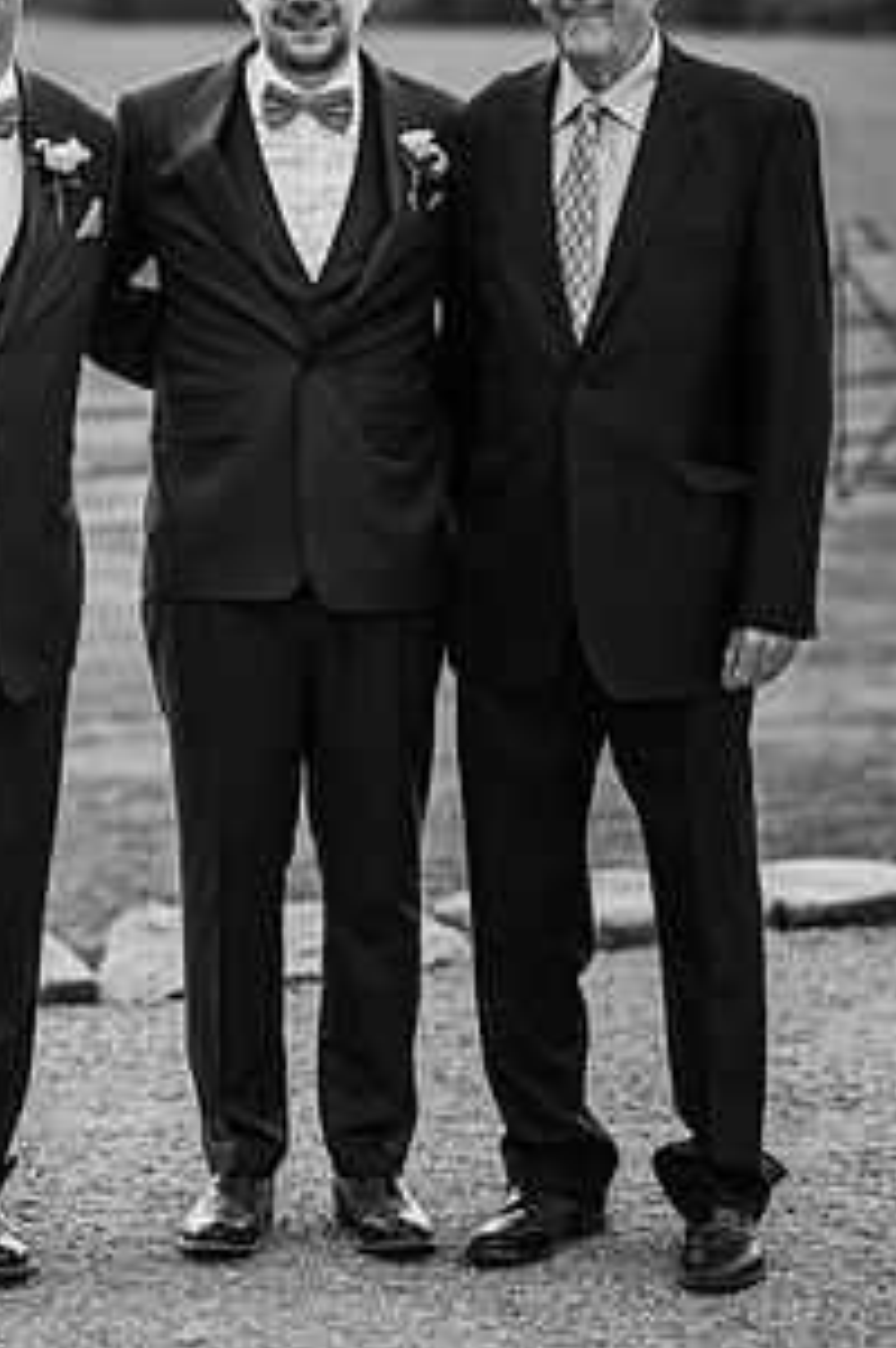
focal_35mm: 127
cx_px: 280
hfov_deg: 10.8
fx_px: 4752
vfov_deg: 16.1
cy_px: 537
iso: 100
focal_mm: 85
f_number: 2.2
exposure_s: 1/2000
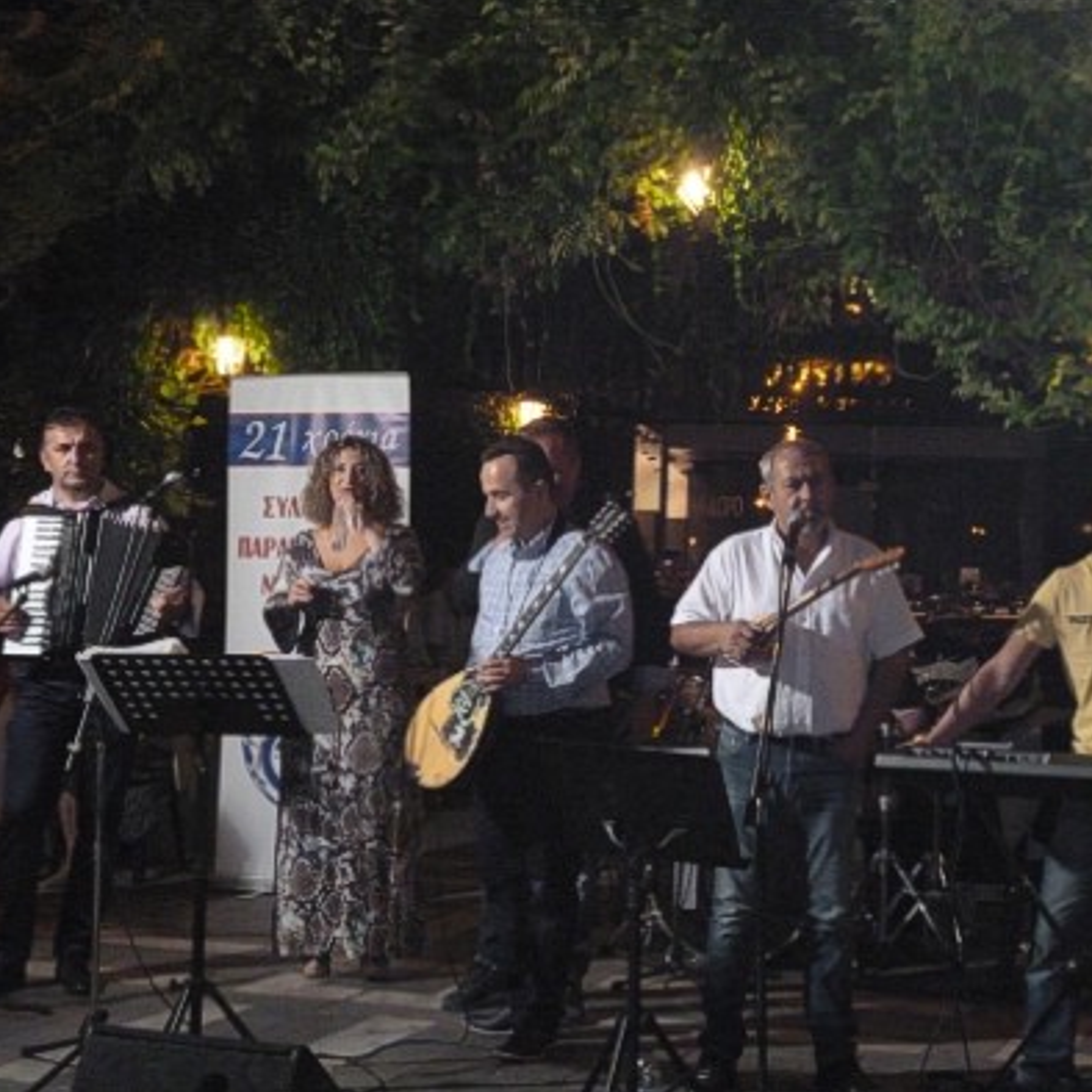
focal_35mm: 67
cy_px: 546
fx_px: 2391
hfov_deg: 25.7
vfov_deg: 25.7
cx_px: 636
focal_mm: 10
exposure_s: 1/60
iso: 1000
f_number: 4.4
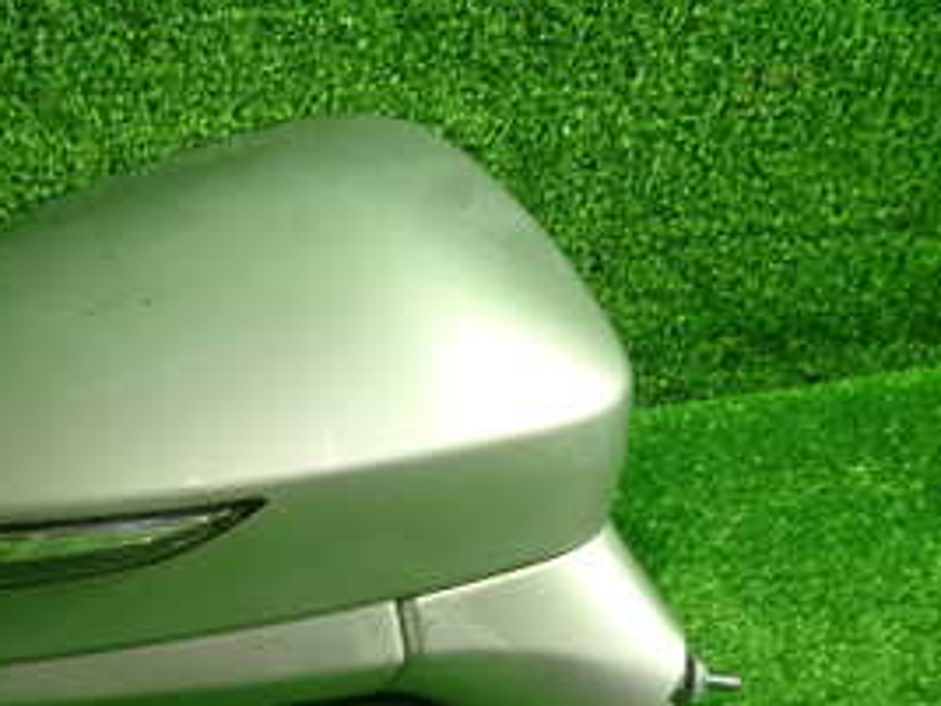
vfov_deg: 25.8
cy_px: 516
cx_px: 446
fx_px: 1522
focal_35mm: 56
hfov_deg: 34.3
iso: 200
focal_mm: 4.5
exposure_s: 1/40
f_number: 2
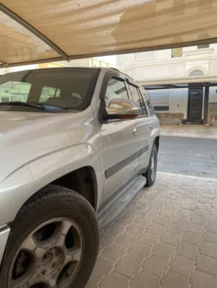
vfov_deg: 65.3
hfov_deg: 51.4
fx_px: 226
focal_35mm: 27
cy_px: 148
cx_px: 105
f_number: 1.8
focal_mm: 4.25
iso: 50
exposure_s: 1/121
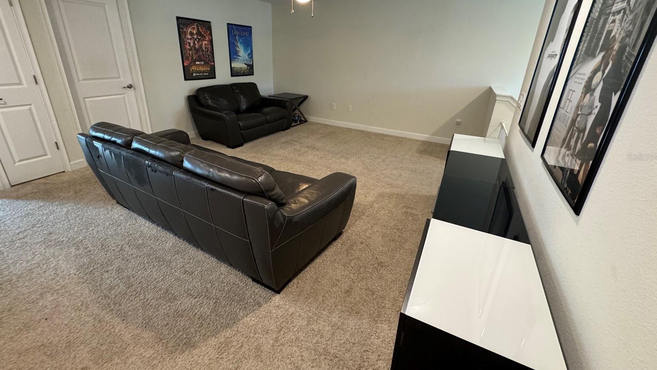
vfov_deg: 66.7
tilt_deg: -21.8
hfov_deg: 99.4
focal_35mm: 16
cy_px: 157
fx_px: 279
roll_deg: -3.1
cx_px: 323
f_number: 2.2
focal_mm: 2.22
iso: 640
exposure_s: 1/60
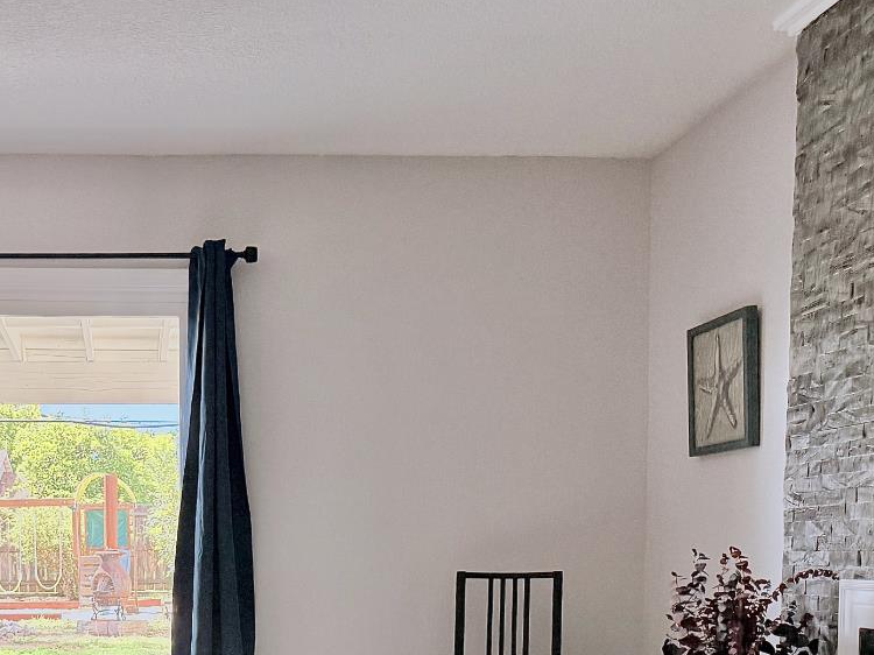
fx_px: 1212
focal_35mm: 48
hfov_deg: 38.3
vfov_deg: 28.5
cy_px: 648
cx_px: 184
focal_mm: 6.76
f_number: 1.78
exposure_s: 1/170
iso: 200
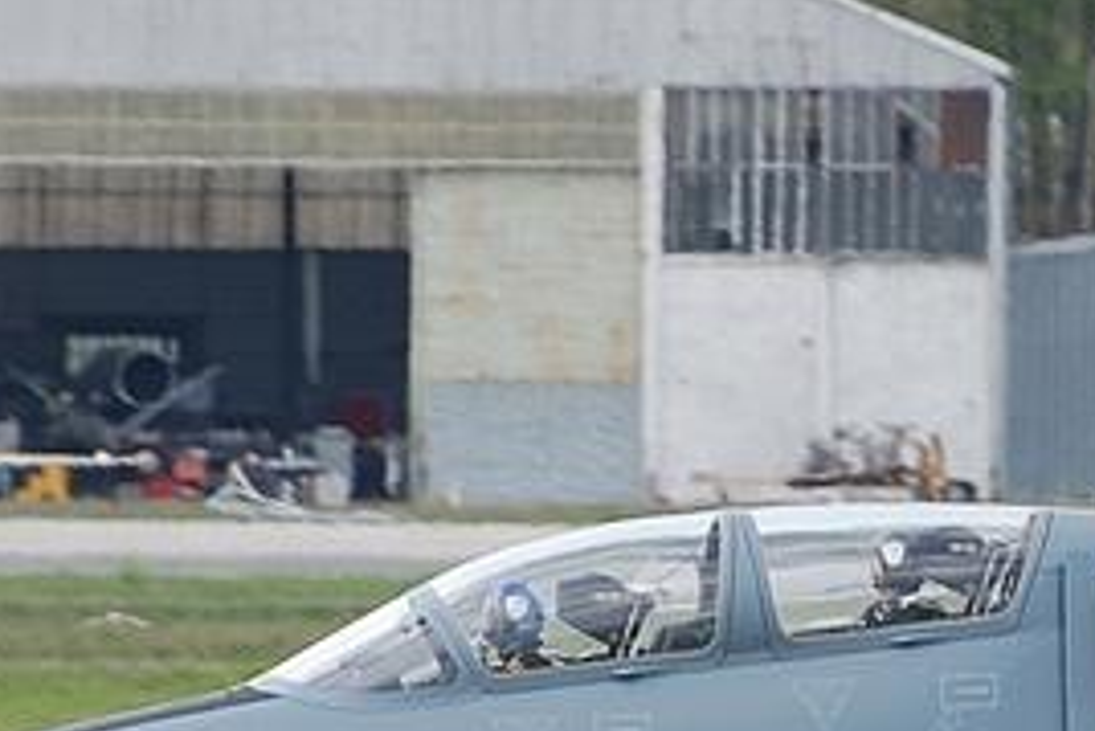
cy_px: 668
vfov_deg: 0.8
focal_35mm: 1721
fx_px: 52373
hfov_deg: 1.2
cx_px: 1087
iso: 100
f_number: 5.6
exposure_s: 1/160
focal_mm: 300
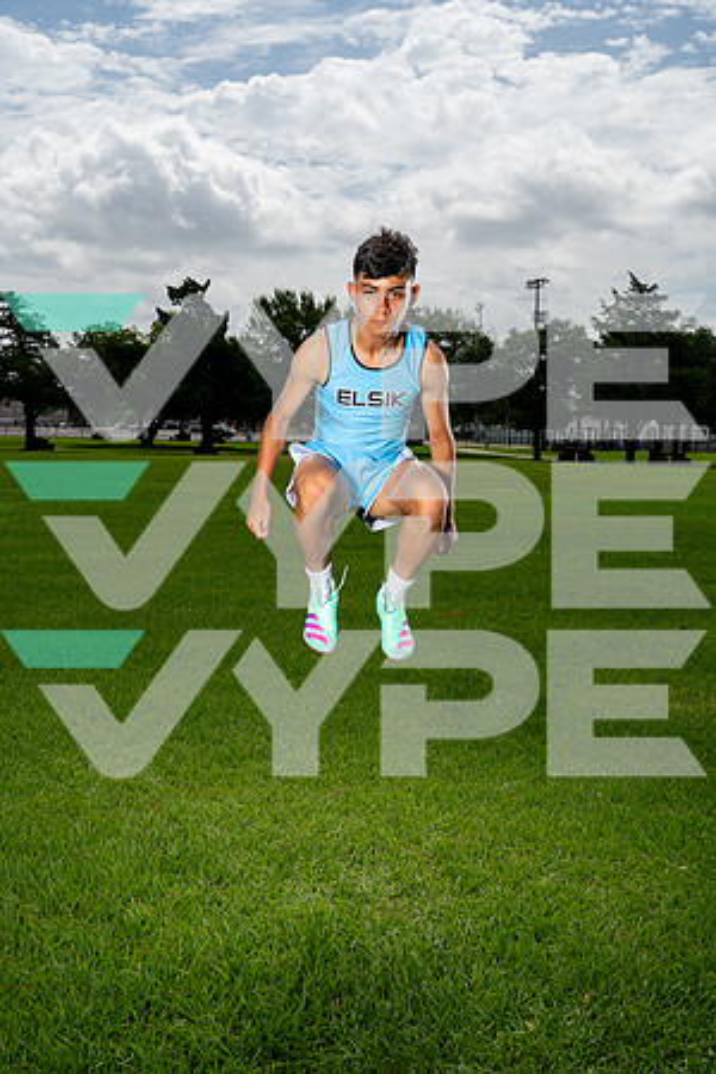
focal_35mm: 44
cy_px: 537
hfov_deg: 30.5
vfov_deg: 44.5
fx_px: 1313
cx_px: 358
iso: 250
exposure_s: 1/1250
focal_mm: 44
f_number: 8
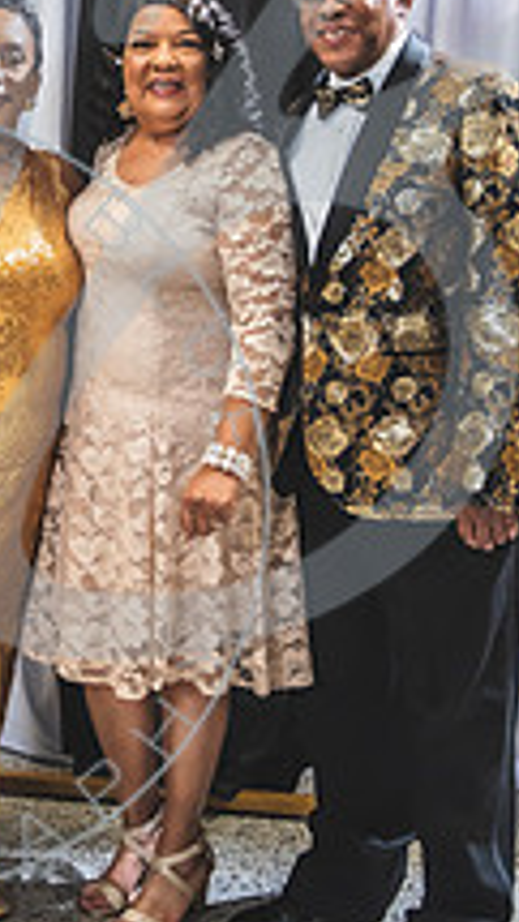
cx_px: 64
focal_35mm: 70
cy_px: 176
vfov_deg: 29.4
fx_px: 1712
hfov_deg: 17.0
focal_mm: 32
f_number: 2.8
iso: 1600
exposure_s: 1/250
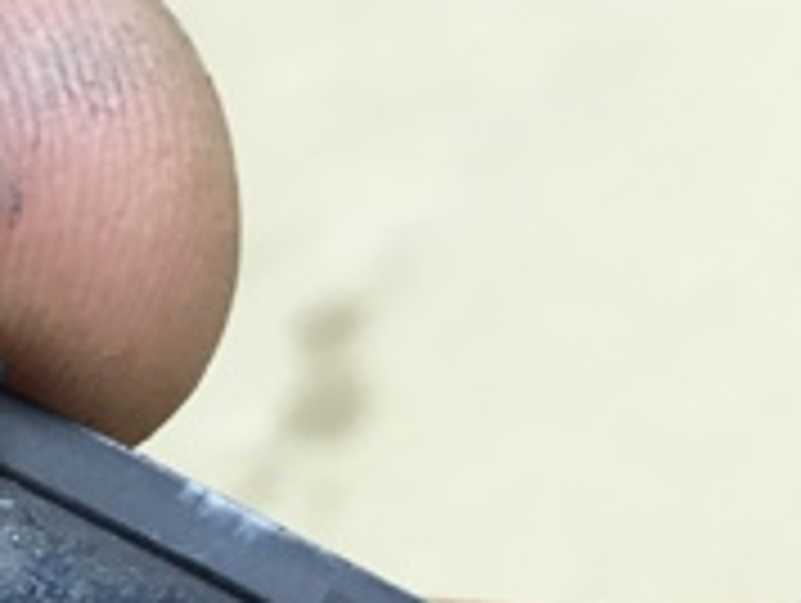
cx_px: -410
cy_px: 954
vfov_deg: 13.3
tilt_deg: -45.6
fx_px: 2410
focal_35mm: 104
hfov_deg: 17.0
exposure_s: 1/33
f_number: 2.2
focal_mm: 4.15
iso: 125
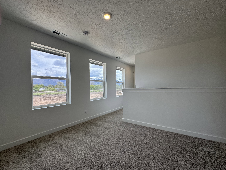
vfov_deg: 81.7
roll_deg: +0.8
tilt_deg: -0.4
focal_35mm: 15
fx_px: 98
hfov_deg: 98.1
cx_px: 118
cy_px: 88
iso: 40
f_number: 2.2
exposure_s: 1/286
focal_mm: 2.22
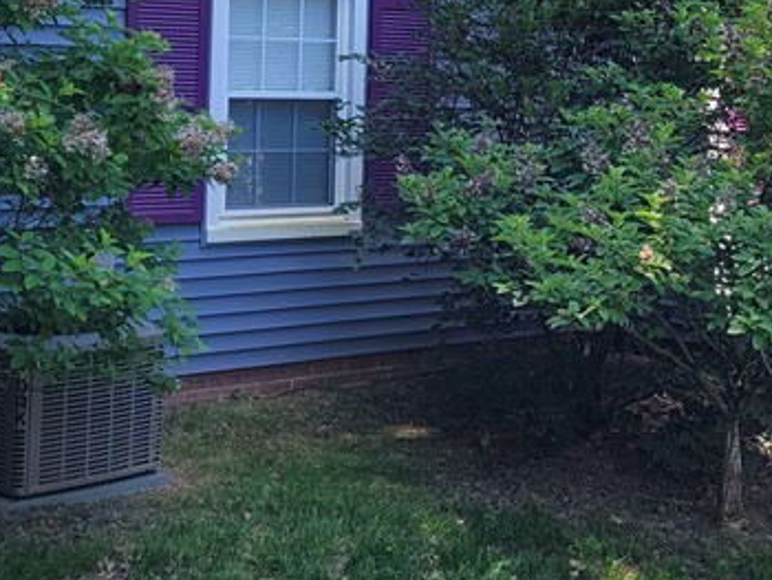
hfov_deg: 25.2
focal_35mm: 76
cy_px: 79
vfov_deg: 19.1
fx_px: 1696
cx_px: 622
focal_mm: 5.4
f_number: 1.8
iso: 40
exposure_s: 1/423
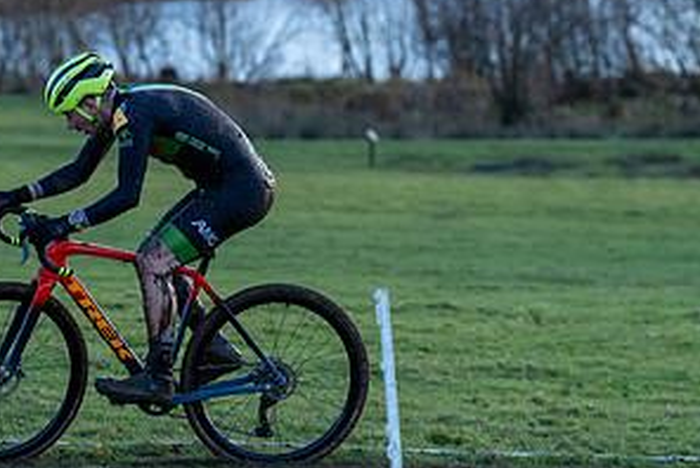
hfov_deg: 7.5
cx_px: 64
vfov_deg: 5.1
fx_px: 5294
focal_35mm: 272
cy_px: 82
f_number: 4
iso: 250
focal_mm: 139
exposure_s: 1/1000
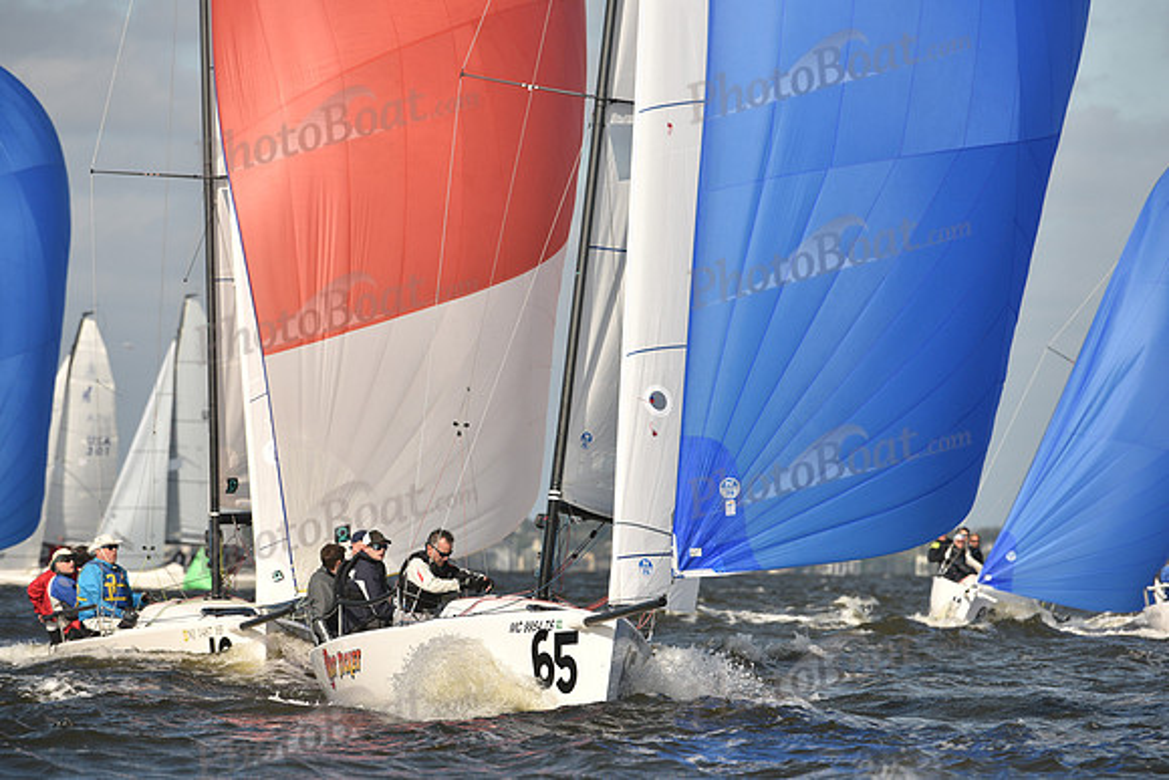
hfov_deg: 5.4
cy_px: 390
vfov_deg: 3.6
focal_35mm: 380
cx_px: 584
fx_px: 12342
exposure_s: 1/1250
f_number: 8
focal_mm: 380
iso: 250
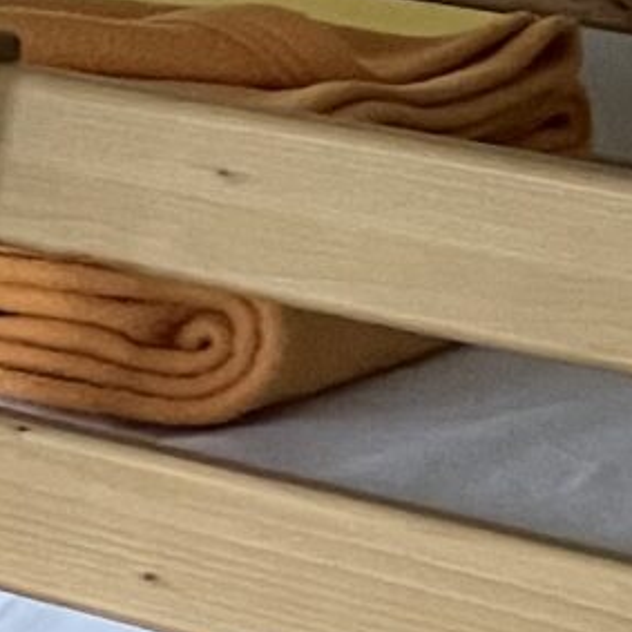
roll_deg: -2.6
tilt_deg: -15.6
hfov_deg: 6.4
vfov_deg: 8.4
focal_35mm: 208
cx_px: -2113
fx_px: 4296
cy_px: 406
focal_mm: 4.2
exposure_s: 1/50
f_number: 1.6
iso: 320
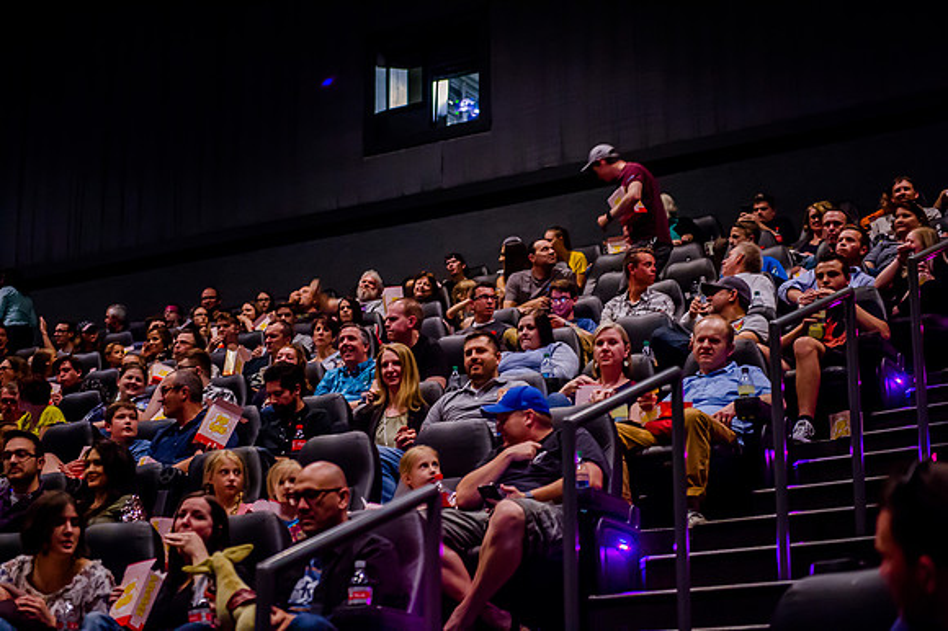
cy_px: 316
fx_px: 1842
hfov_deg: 28.9
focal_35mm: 70
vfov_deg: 19.4
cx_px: 474
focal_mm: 70
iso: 5000
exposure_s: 1/25
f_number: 2.8
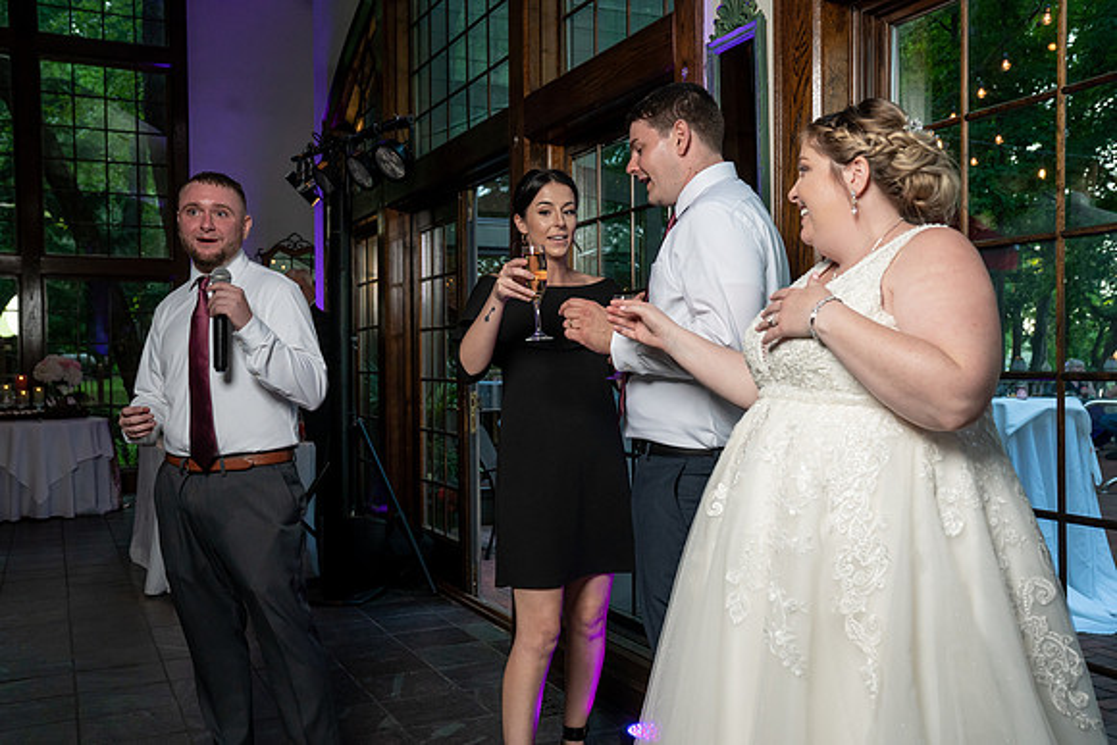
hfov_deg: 54.4
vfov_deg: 37.9
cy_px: 372
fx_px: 1086
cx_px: 558
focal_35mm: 35
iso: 2000
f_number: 5.6
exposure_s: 1/200
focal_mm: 35
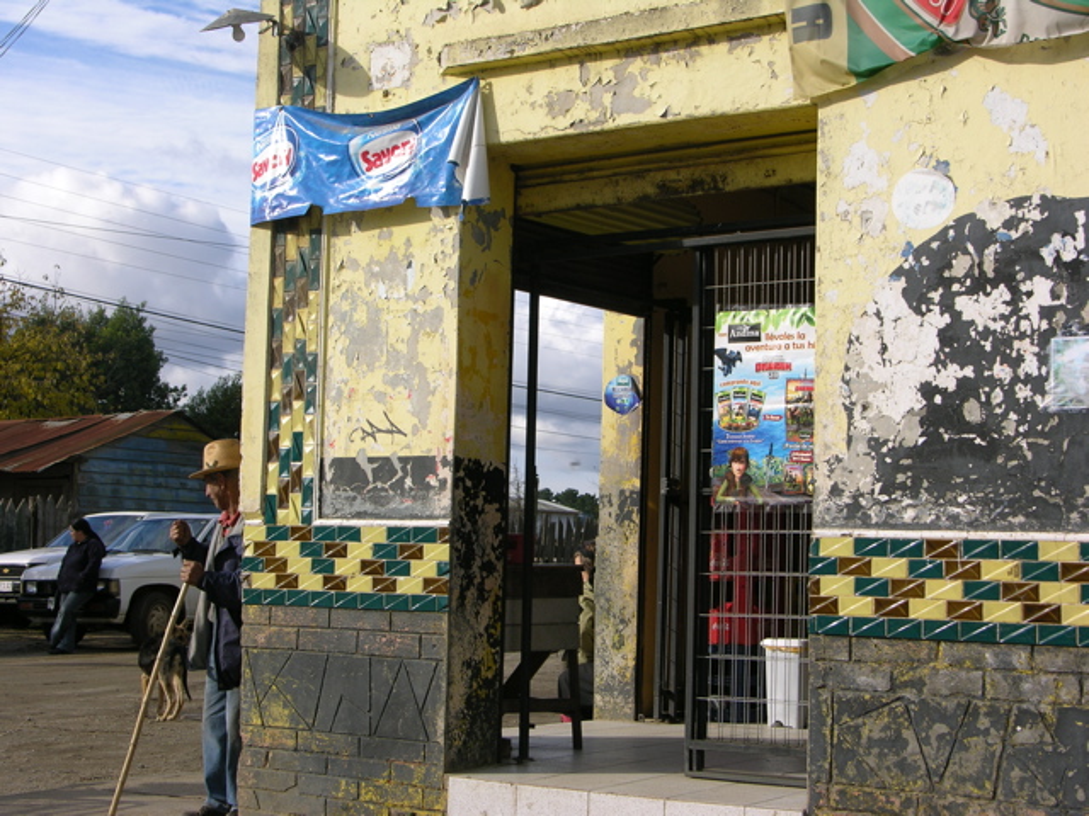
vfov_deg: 22.3
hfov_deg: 29.4
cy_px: 408
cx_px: 544
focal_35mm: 66
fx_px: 2076
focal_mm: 16.8
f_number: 5.2
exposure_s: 1/248
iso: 50
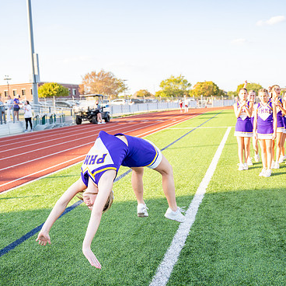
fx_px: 355
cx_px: 138
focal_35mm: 38
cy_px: 157
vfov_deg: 43.8
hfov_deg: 43.9
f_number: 2.8
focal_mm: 24
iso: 250
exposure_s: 1/1250
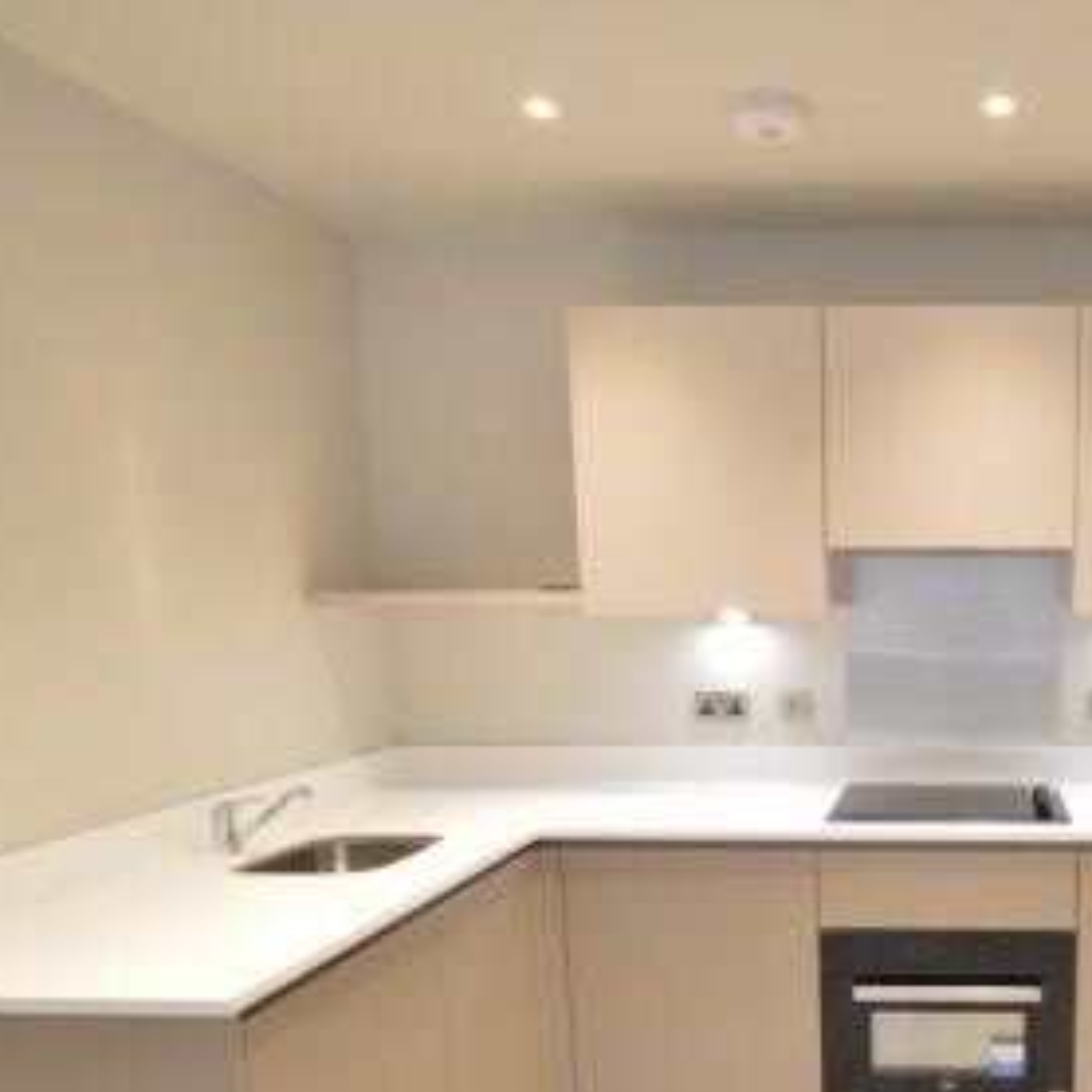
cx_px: 947
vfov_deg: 52.2
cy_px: 786
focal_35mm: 30
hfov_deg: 49.2
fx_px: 1071
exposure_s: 1/15
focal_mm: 10
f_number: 3.5
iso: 220
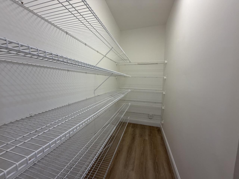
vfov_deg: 85.7
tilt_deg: -6.2
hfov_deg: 102.1
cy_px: 90
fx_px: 97
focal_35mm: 14
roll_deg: -1.4
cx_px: 120
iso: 100
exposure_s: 1/120
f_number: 2.2
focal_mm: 2.22
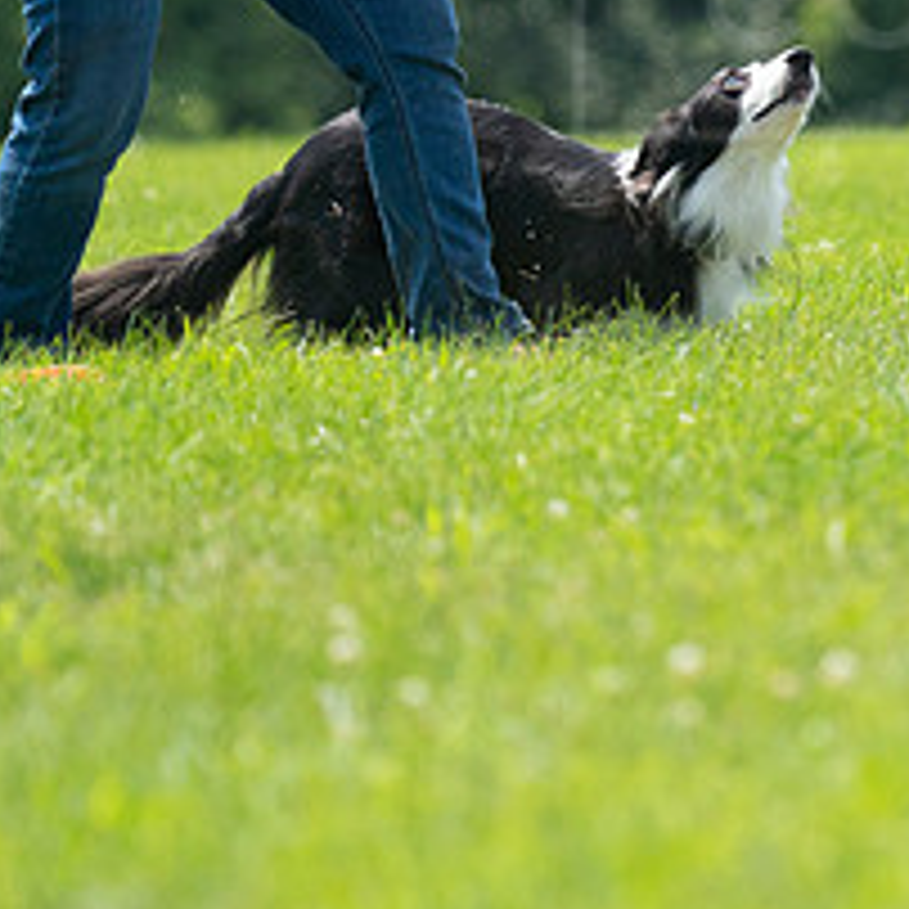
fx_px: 26471
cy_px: 70
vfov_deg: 2.0
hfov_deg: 2.0
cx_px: 1004
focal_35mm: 891
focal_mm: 365
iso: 1600
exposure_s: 1/4000
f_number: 6.3
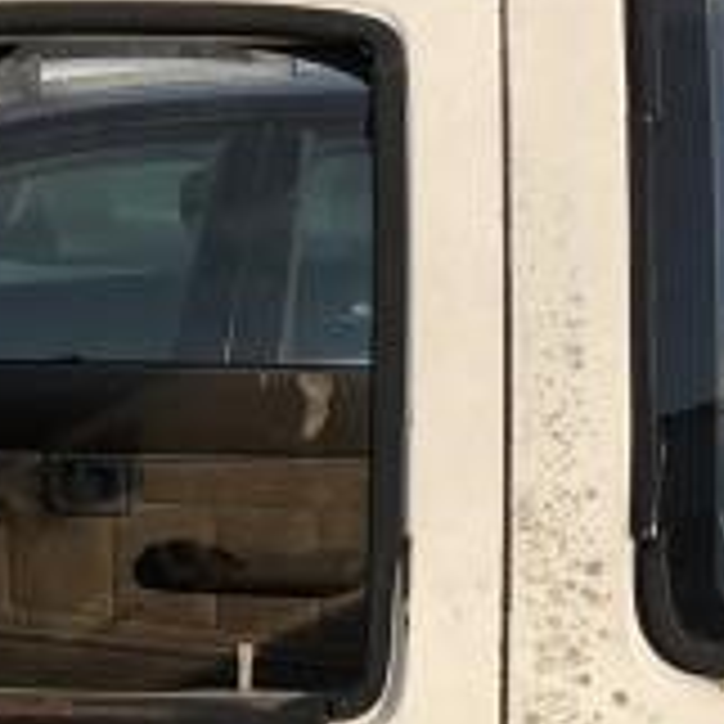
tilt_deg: -14.8
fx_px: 2911
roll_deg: -0.5
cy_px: 859
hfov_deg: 14.2
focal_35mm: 123
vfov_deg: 13.8
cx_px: 432
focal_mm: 3.99
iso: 25
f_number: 1.8
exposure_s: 1/2825
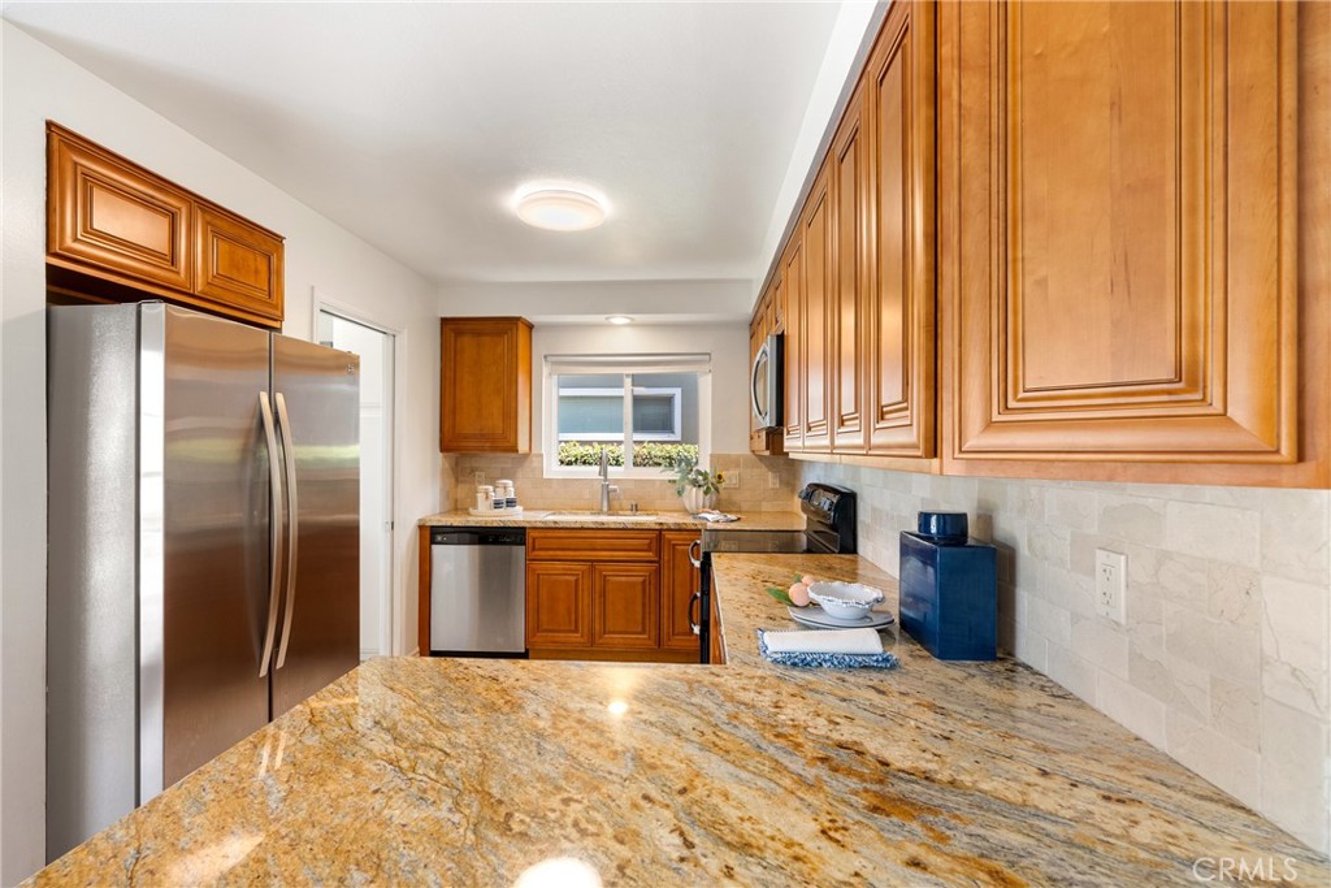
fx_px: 592
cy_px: 444
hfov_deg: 96.7
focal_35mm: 16
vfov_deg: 73.8
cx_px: 666
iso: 320
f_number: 9
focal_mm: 16
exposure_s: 1/13
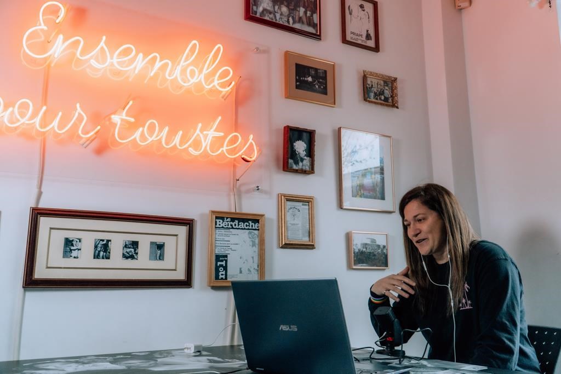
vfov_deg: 41.7
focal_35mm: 32
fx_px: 491
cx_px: 280
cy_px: 187
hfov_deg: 59.5
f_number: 4
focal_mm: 21
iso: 1250
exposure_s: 1/640
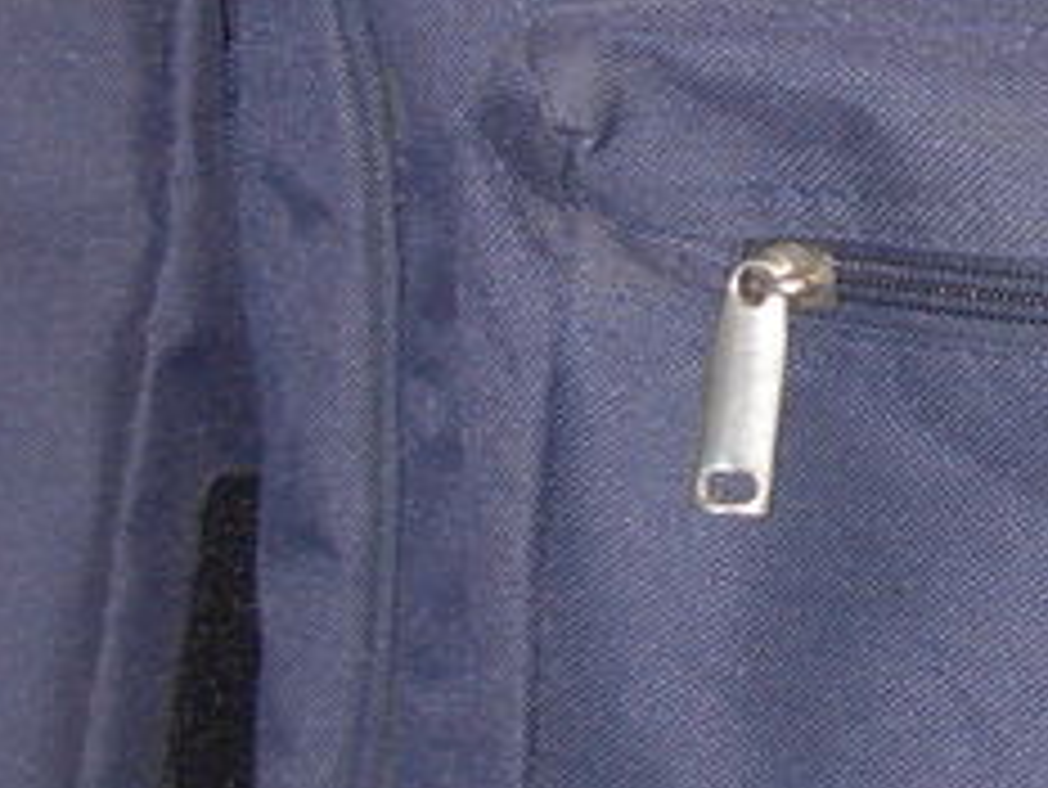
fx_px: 4937
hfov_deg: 12.0
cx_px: 1079
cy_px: 27
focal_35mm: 163
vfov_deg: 9.1
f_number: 2.9
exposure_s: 1/22.6
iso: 79
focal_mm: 6.3
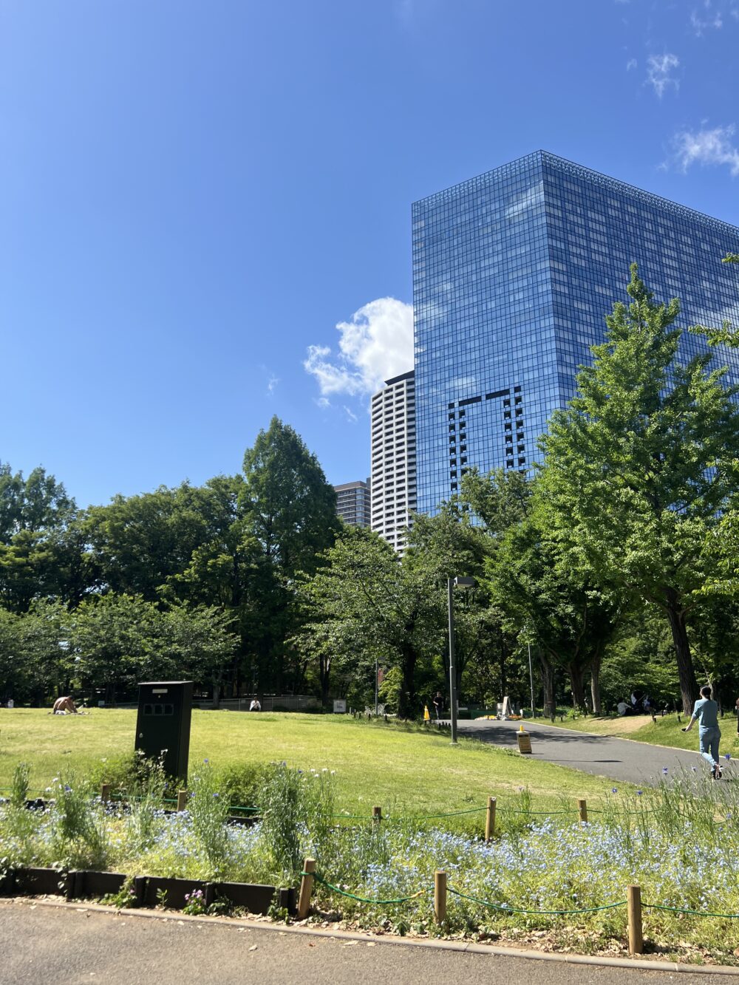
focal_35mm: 26
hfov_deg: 53.1
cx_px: 370
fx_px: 740
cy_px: 492
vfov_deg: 67.3
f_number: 1.5
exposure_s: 1/3704
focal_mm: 5.7
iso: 50
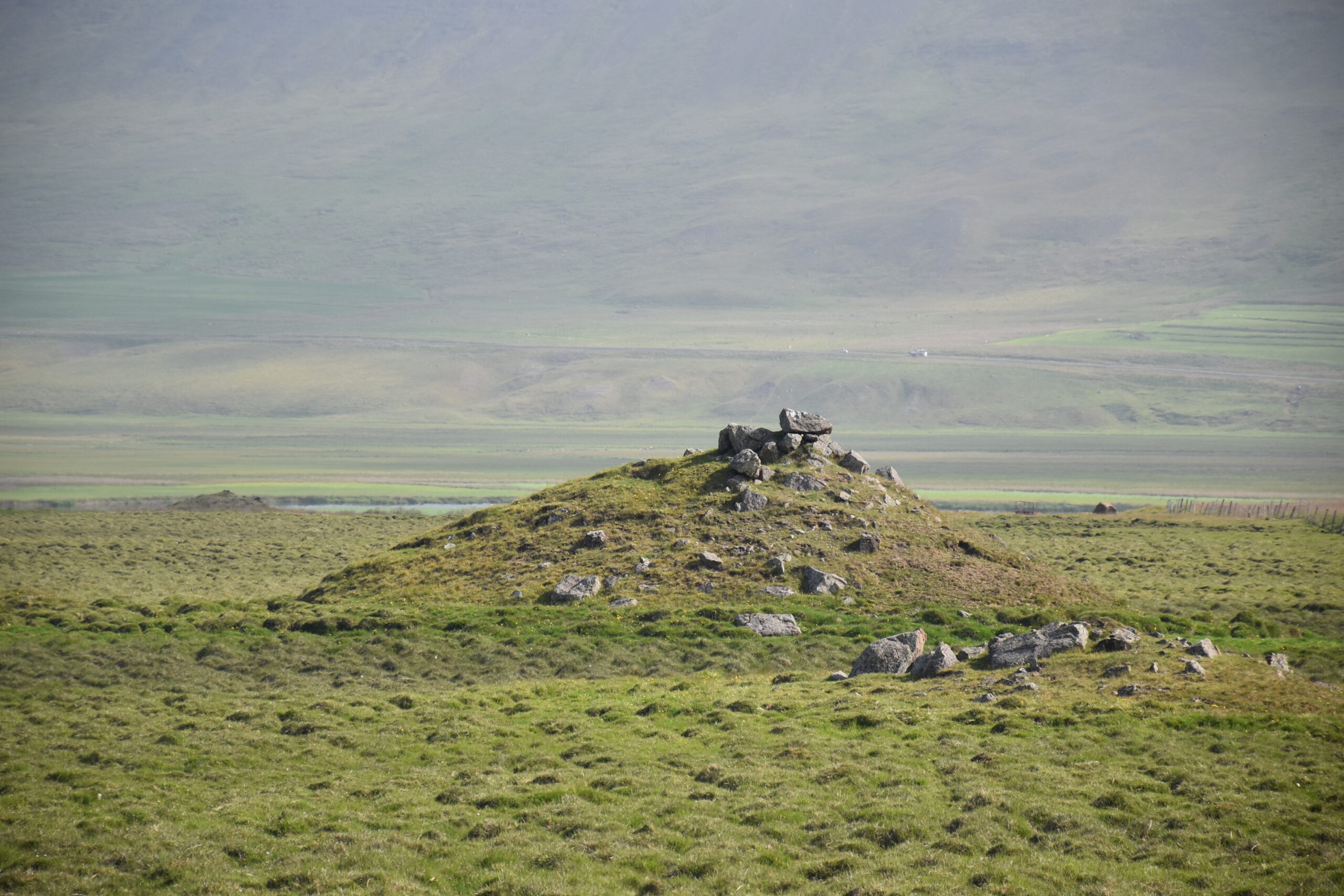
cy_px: 448
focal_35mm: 210
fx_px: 7841
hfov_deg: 9.8
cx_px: 672
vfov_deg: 6.5
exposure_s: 1/640
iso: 200
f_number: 6.3
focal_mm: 140
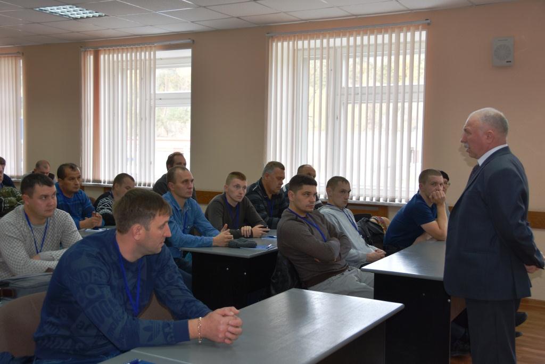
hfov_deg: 47.9
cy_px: 182
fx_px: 613
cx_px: 272
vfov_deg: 33.0
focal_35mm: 40
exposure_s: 1/125
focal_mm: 27
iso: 280
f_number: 4
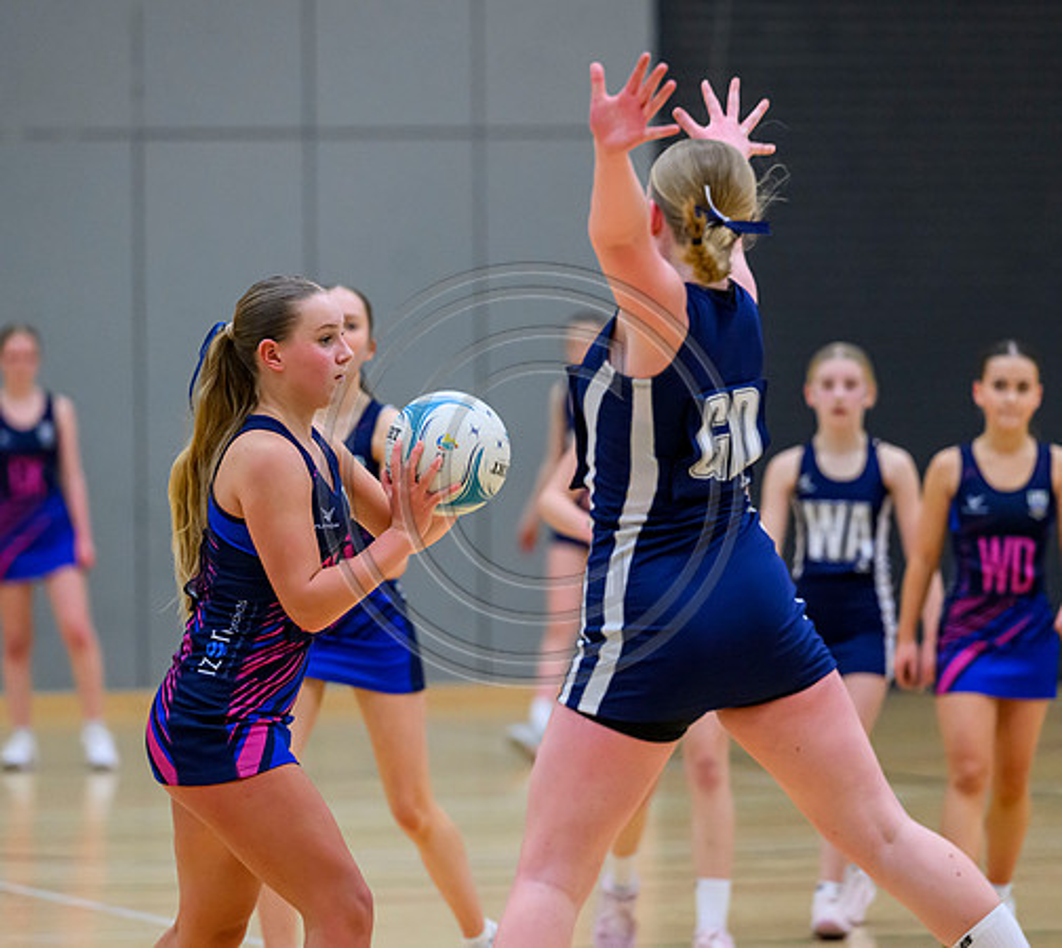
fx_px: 8130
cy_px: 466
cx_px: 491
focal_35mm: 247
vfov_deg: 6.7
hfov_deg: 7.5
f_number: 3.5
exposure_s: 1/800
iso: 6400
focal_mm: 200
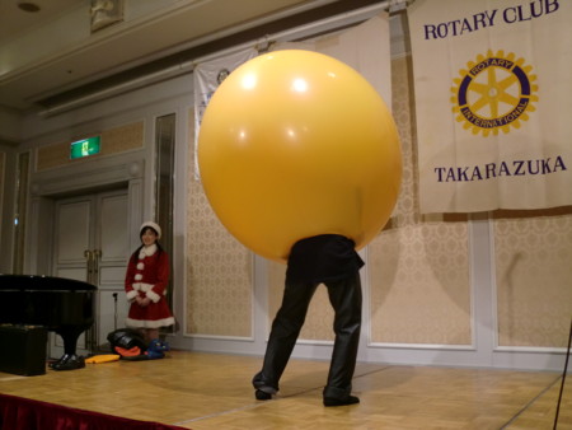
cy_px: 215
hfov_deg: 52.6
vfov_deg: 40.7
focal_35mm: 35
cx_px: 286
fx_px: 579
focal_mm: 6.3
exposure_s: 1/60
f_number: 3.1
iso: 160
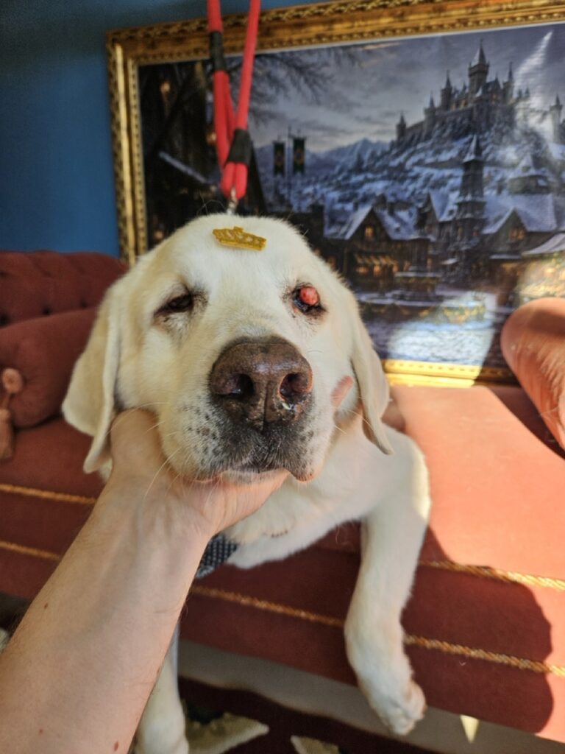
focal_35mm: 23
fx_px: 501
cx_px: 282
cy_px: 377
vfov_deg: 73.9
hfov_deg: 58.9
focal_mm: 5.4
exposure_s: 1/126
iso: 25
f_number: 1.8
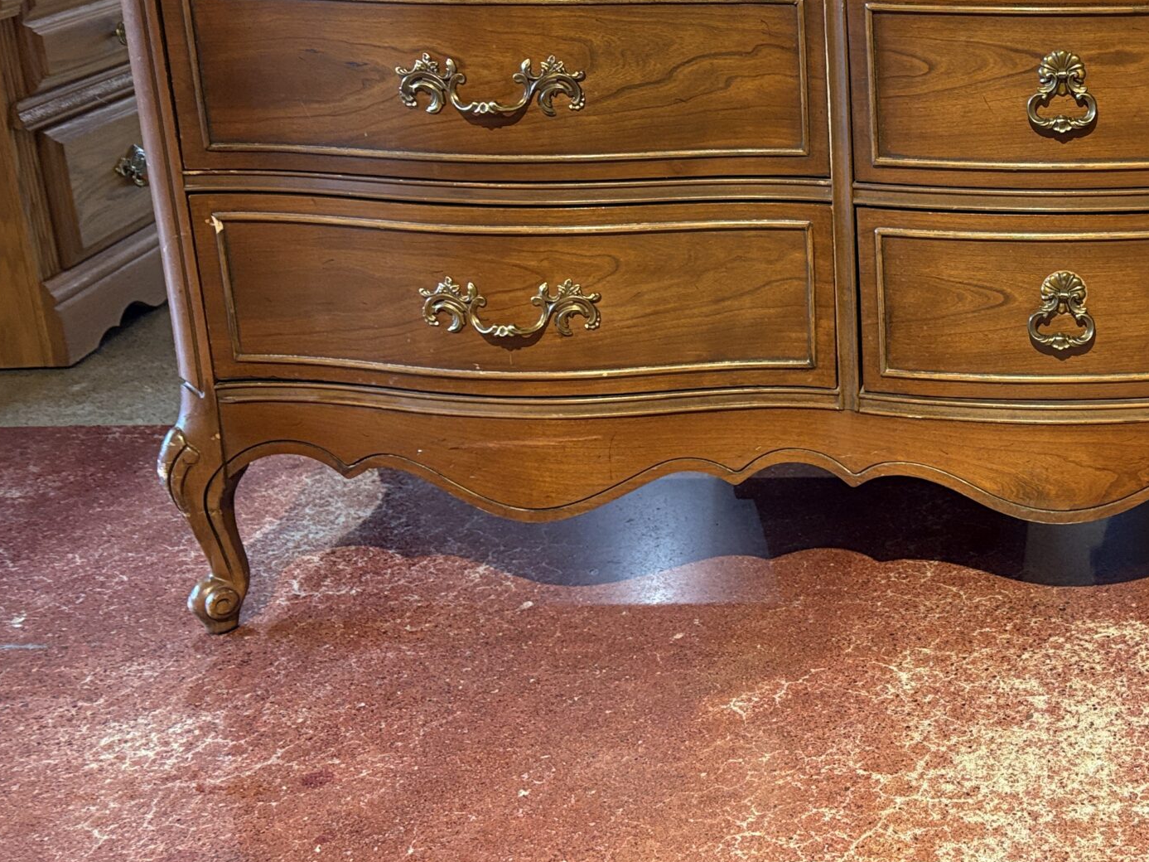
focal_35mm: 48
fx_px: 1593
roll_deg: -0.1
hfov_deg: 36.9
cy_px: 235
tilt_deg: -16.6
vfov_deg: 29.9
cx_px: 1053
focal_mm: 5.96
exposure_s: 1/60
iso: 320
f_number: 1.6
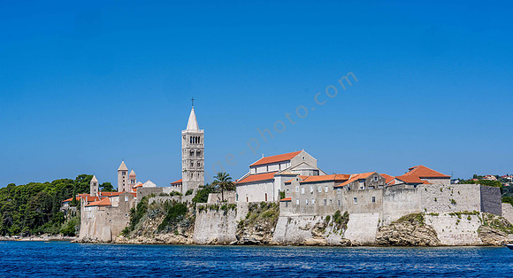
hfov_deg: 28.0
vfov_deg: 15.4
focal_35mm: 76
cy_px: 171
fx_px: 1027
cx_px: 256
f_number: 10
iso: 100
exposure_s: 1/250
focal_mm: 70
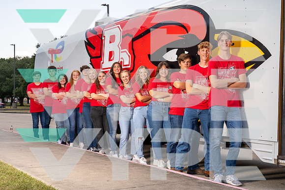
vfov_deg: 29.3
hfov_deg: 42.7
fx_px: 364
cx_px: 142
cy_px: 95
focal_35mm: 46
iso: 160
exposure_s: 1/250
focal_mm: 46
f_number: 8
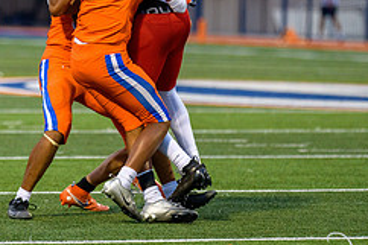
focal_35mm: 504
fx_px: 5148
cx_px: 49
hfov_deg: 4.1
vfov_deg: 2.7
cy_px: 49
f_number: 2.8
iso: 800
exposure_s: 1/1250
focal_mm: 210
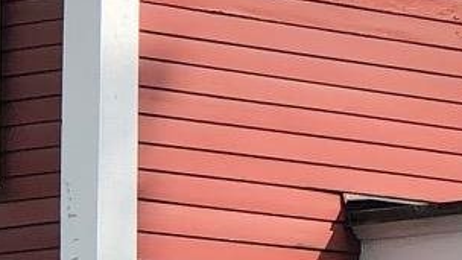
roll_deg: +0.0
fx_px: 5047
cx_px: 433
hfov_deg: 5.2
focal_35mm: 412
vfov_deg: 2.9
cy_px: 122
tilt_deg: +7.5
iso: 20
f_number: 2.8
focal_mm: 6.6
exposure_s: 1/340
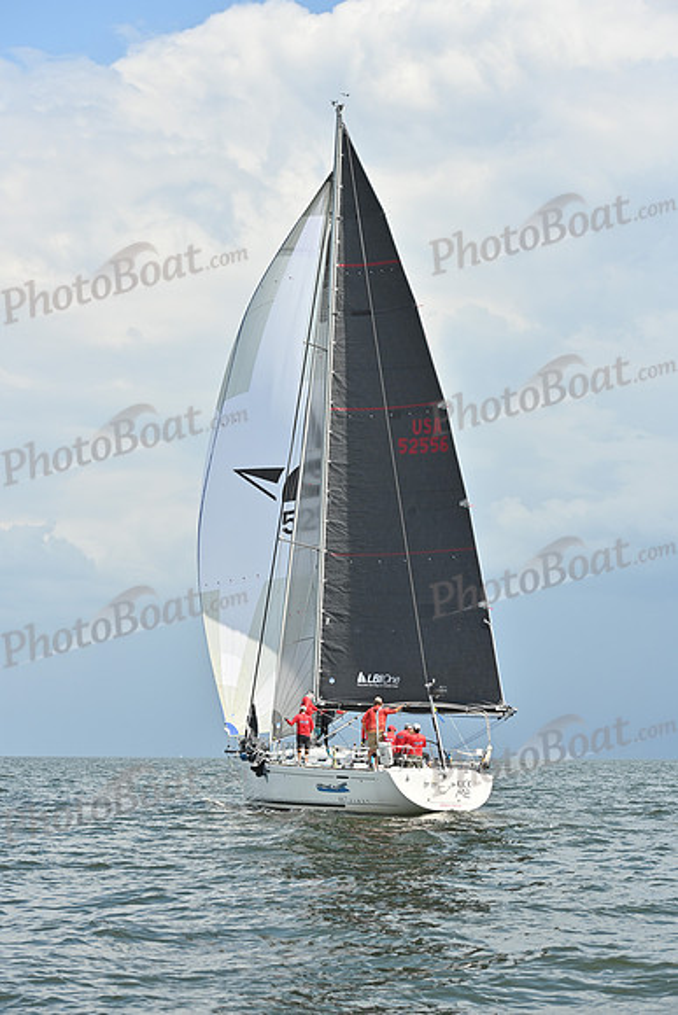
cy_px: 508
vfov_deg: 23.9
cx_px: 339
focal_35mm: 85
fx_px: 2400
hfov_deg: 16.1
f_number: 8
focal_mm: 85
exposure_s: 1/1600
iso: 320
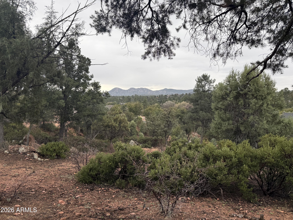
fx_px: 203
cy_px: 110
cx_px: 146
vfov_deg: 56.8
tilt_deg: -4.9
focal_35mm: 24
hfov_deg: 71.6
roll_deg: -1.1
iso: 80
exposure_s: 1/612
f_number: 1.78
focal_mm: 6.76
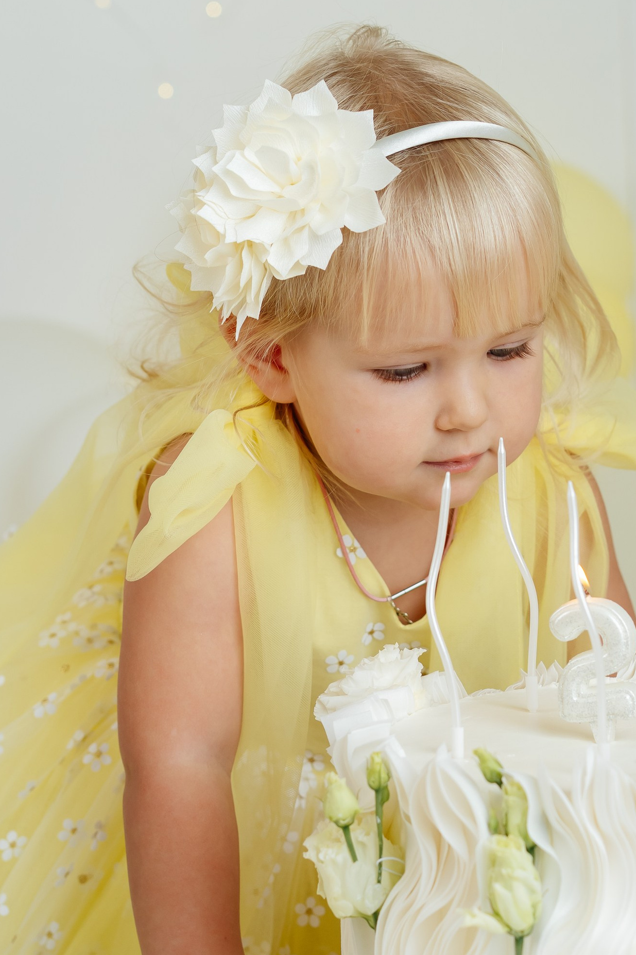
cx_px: 495
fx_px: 3021
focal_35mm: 114
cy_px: 488
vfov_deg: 17.9
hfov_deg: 12.0
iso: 200
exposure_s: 1/125
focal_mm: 55
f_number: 4
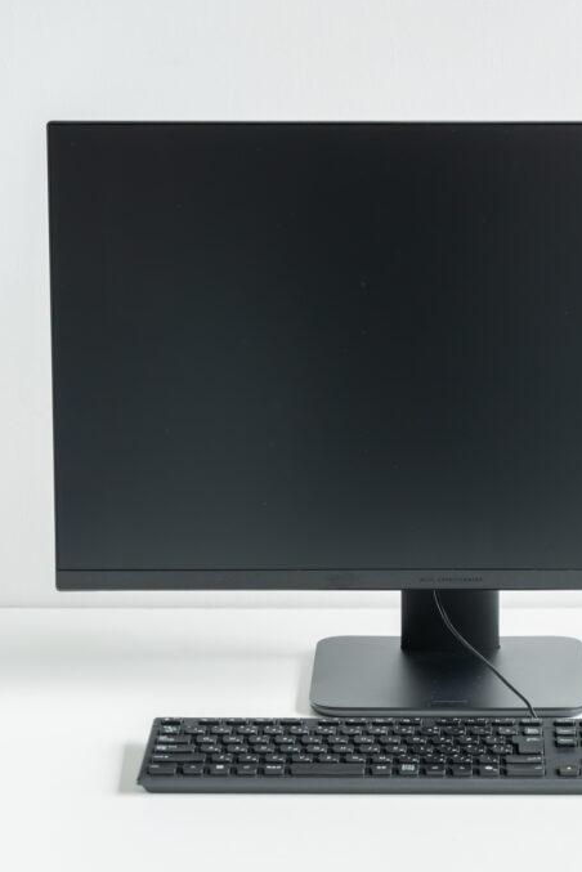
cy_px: 436
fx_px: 3004
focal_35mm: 124
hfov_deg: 11.0
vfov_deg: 16.5
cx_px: 473
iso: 400
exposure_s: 1/80
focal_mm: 82
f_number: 7.1
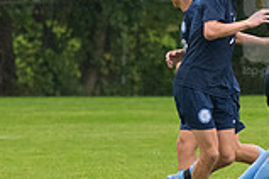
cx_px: 294
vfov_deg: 1.3
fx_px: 7950
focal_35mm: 1064
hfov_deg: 1.9
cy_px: 17
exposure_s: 1/2000
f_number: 4.5
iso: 2500
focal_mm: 195
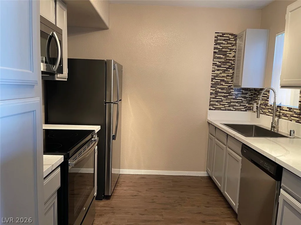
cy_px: 112
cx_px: 150
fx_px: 226
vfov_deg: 53.1
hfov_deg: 67.3
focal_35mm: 26
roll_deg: -1.8
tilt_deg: -7.2
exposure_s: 1/60
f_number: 1.6
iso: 250
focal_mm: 5.1
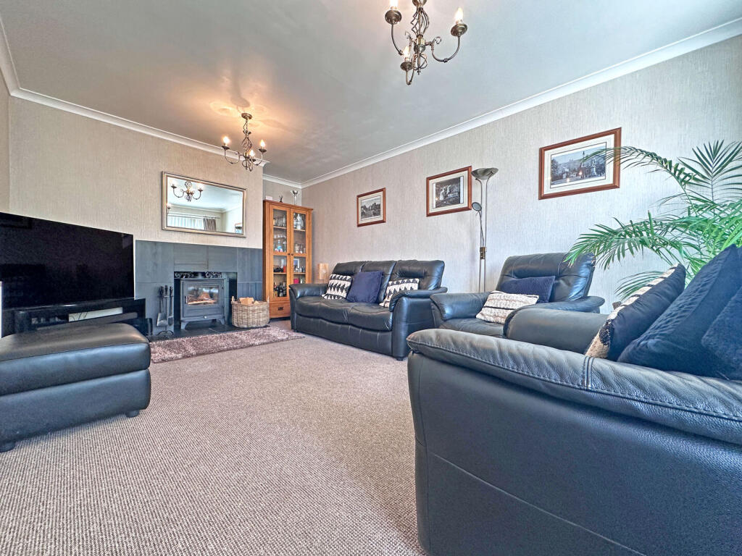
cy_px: 278
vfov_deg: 85.7
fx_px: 300
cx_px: 371
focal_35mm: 14
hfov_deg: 102.1
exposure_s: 1/100
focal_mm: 2.22
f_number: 2.2
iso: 200
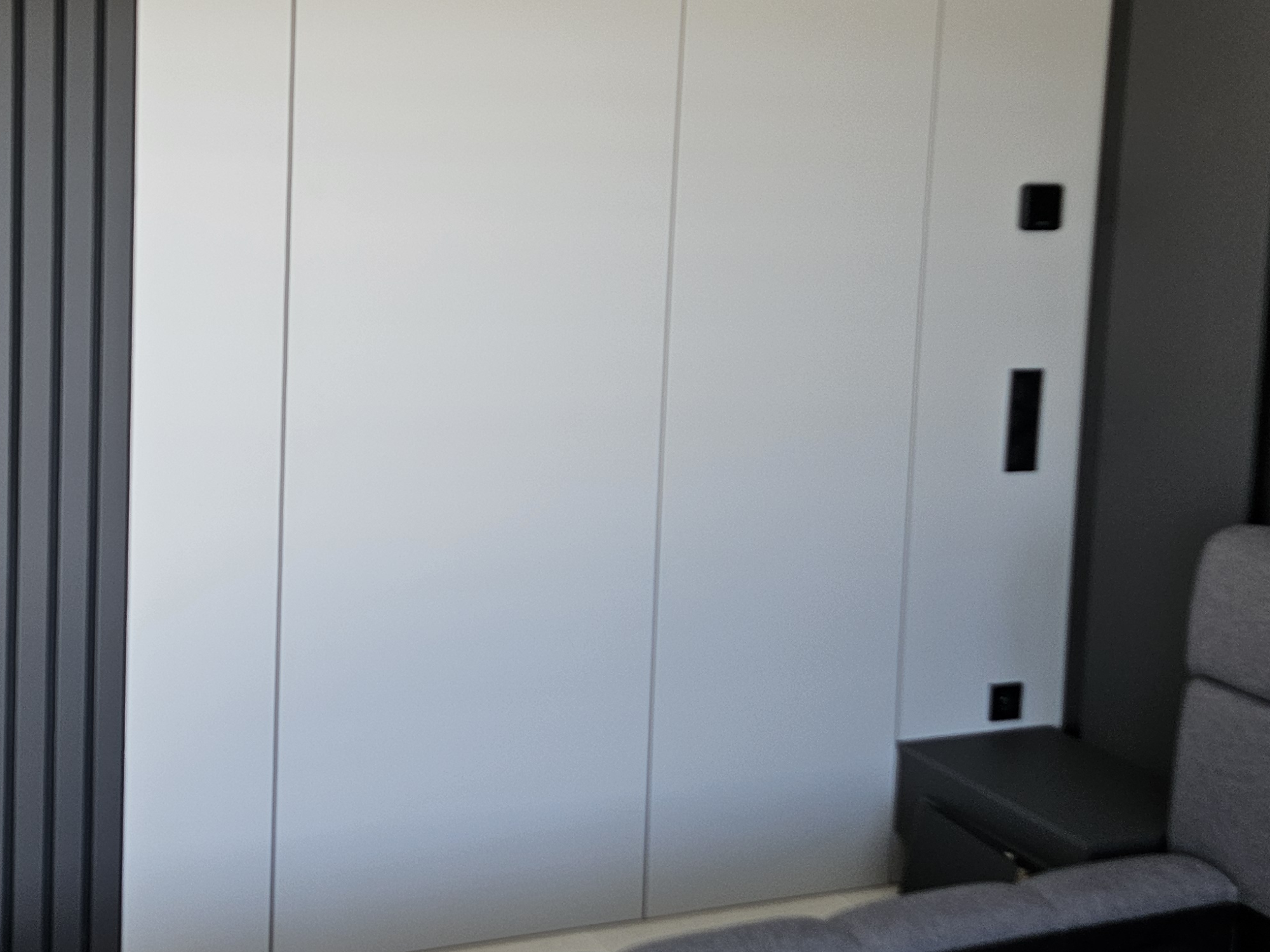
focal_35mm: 46
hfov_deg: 40.3
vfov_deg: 31.2
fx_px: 1688
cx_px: 347
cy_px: 292
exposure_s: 1/359
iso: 125
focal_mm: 5.4
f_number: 1.8
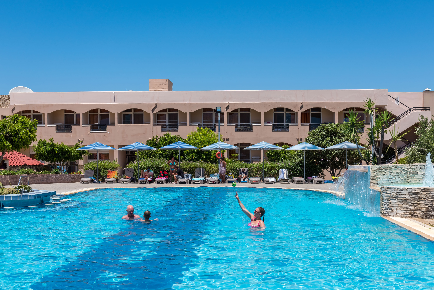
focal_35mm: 48
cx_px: 217
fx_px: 579
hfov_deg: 41.1
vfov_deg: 28.1
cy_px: 145
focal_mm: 48
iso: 100
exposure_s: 1/800
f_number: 8
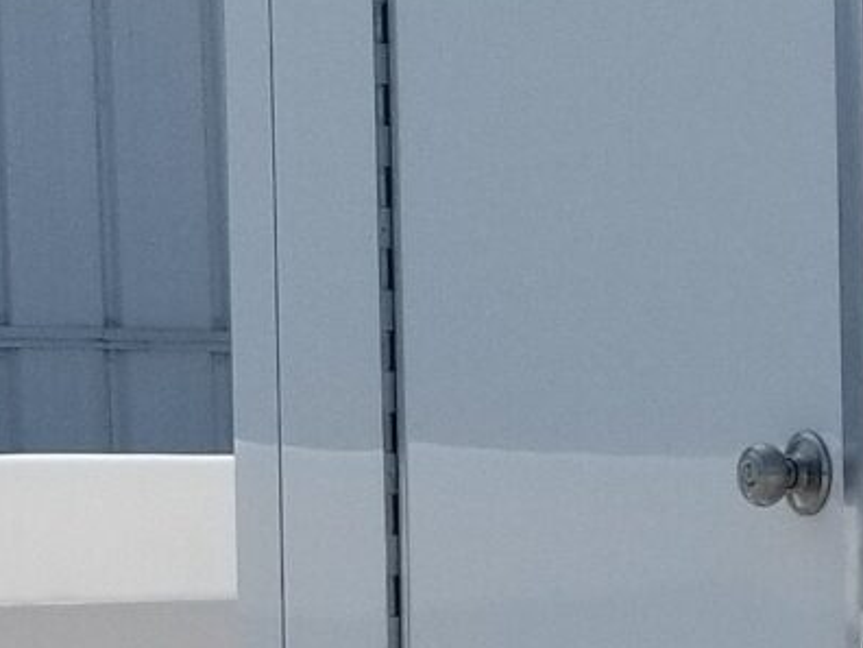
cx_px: 1584
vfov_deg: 8.8
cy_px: 705
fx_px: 4188
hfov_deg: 10.9
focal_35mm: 168
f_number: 1.7
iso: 50
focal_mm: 4.25
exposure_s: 1/3592
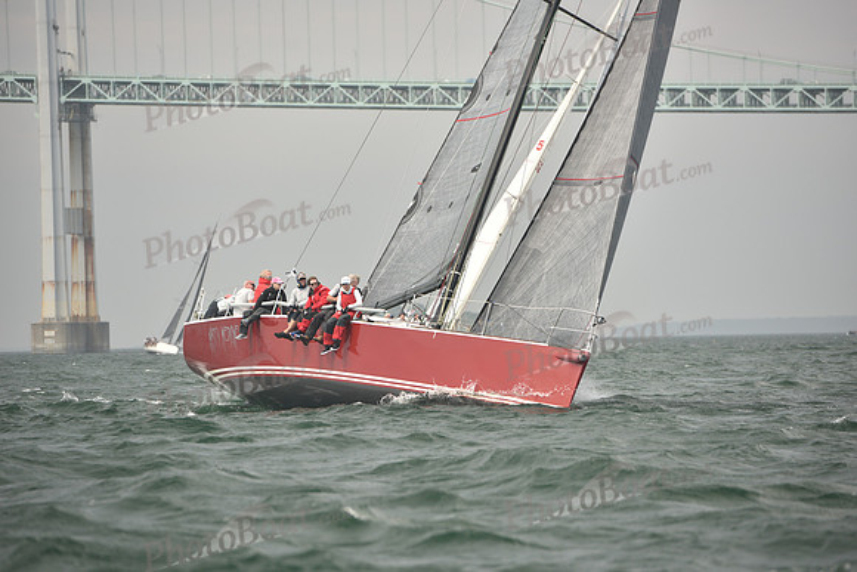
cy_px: 286
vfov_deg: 6.9
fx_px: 4762
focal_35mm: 200
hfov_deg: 10.3
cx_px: 428
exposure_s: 1/640
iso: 250
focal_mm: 200
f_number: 4.5
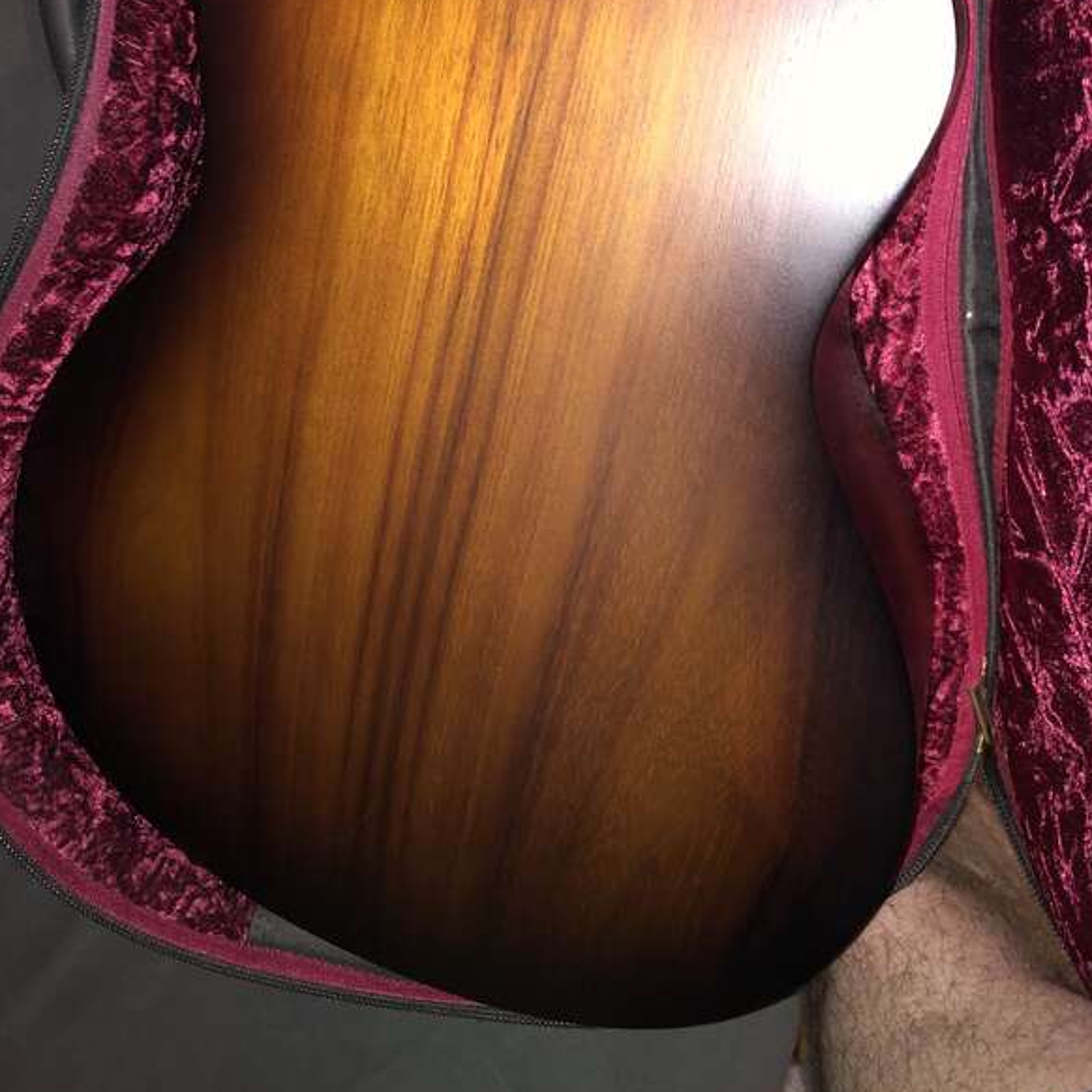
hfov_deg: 48.4
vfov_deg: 47.7
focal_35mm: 34
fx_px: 1213
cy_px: 364
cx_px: 559
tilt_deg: -86.0
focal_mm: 3.99
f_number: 1.8
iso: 100
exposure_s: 1/9
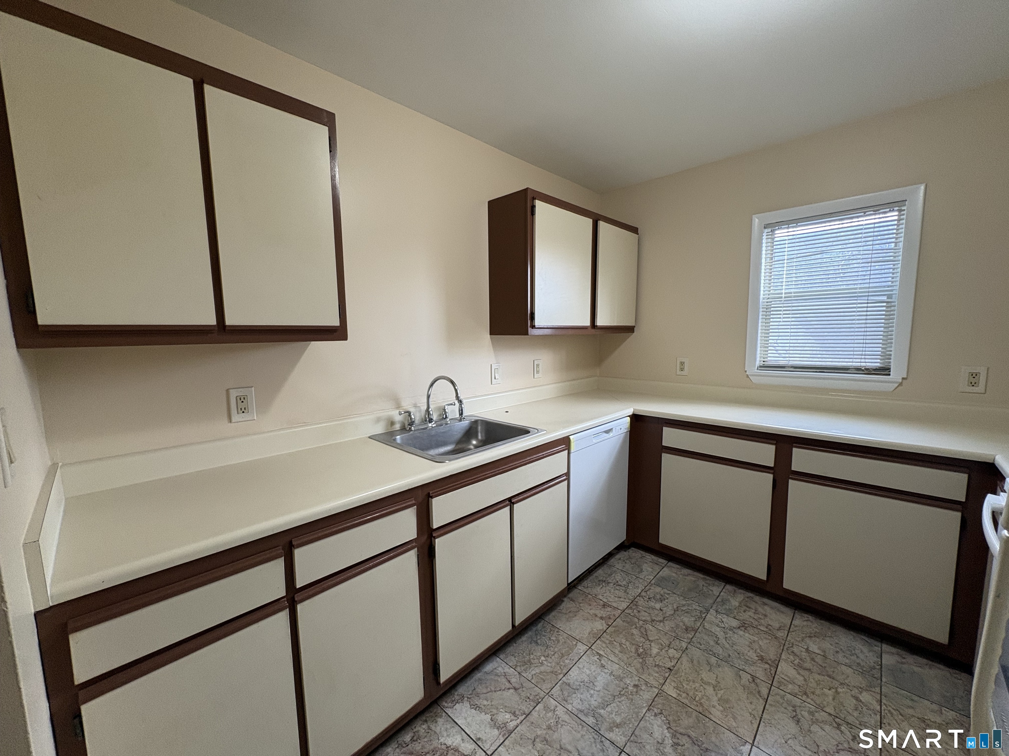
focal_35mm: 14
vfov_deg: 85.7
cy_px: 378
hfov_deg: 102.1
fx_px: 408
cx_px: 504
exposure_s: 1/60
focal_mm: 2.22
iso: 200
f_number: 2.2
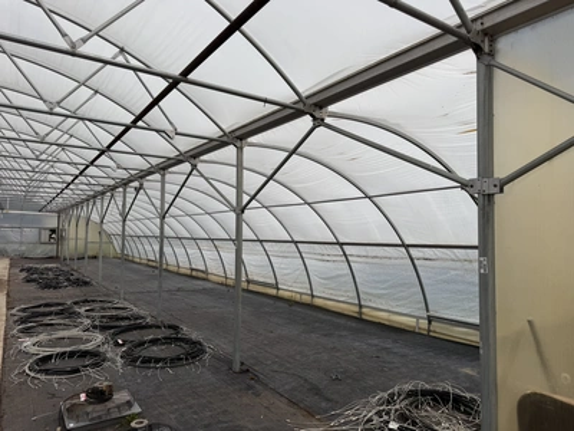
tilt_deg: +3.4
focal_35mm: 24
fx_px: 398
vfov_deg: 56.8
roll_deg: -0.7
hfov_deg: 71.6
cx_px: 287
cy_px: 216
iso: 100
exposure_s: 1/11905
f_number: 1.78
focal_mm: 6.76
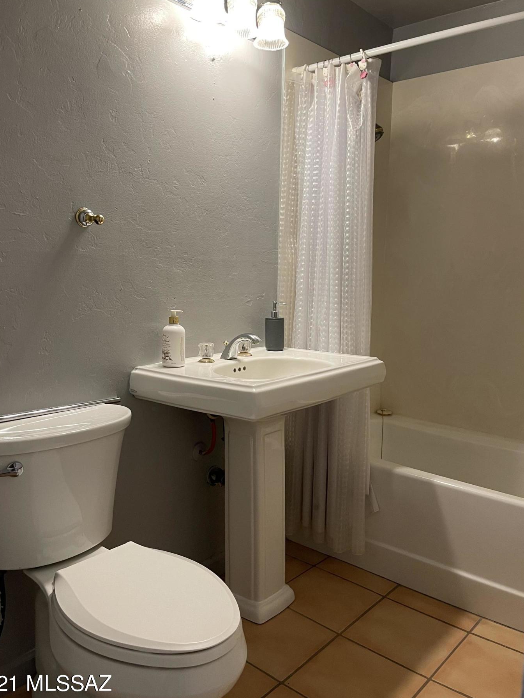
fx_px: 585
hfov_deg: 48.2
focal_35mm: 29
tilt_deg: -7.3
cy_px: 329
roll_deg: -1.0
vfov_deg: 61.6
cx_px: 246
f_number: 1.6
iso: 100
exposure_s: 1/60
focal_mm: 5.1
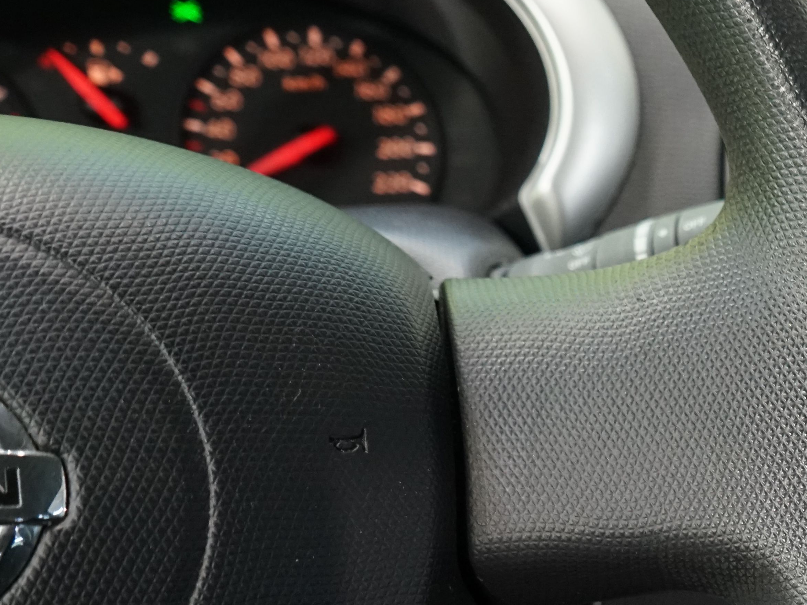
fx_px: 1609
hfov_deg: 25.0
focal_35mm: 69
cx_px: 1006
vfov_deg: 20.9
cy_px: 547
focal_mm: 28
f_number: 5.6
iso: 2500
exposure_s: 1/30
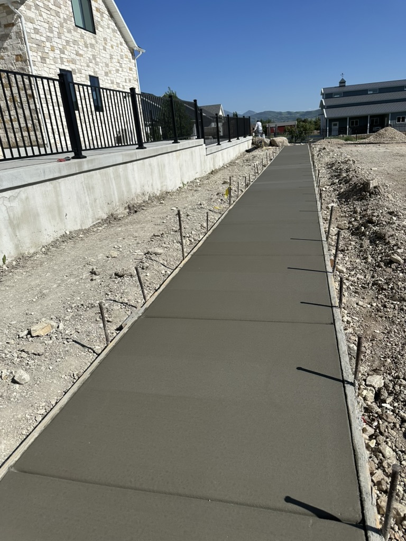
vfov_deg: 71.6
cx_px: 203
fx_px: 375
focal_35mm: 24
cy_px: 270
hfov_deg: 56.8
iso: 80
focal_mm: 6.86
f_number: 1.78
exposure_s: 1/8197
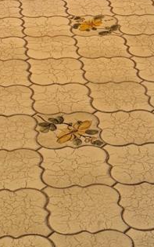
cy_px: -153
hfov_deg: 10.8
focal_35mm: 121
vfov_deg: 15.5
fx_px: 812
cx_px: 50
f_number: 1.78
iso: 100
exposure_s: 1/60
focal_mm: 6.76
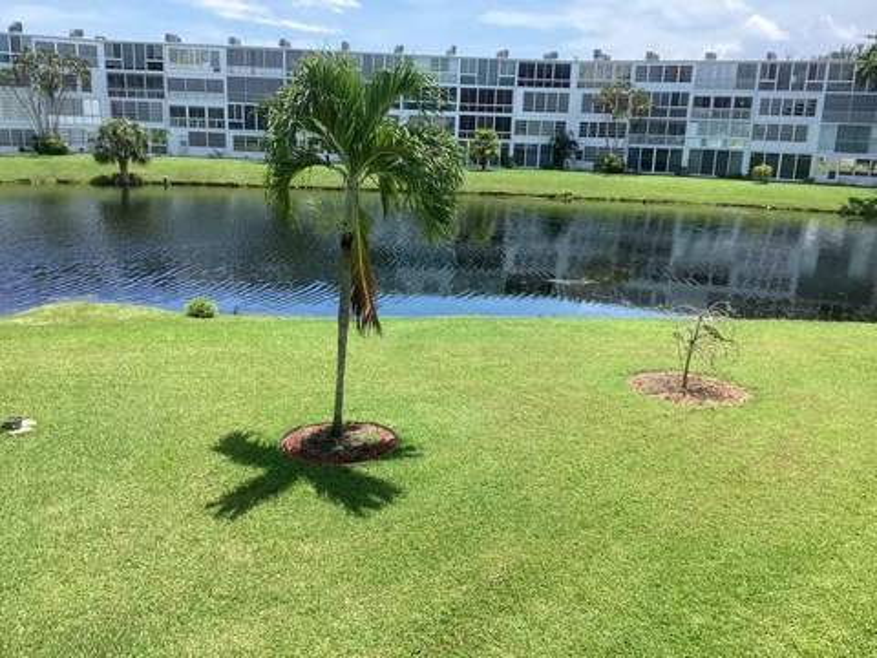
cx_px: 438
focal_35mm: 31
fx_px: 785
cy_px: 329
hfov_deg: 58.4
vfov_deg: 45.4
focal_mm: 3.3
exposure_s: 1/741
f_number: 2.4
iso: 25
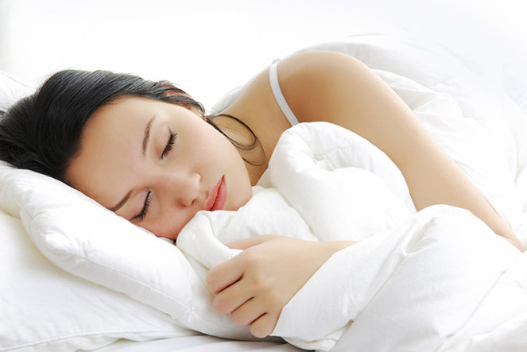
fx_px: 1055
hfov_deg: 28.1
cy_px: 176
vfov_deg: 19.0
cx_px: 264
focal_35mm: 72
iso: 100
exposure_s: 1/250
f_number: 5.6
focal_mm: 48
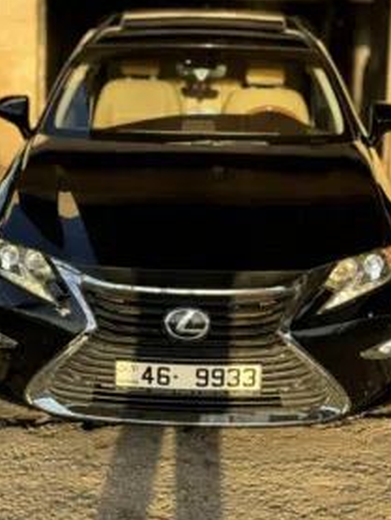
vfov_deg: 28.1
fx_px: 1038
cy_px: 209
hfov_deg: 21.3
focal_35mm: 69
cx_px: 187
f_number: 1.78
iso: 64
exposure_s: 1/527
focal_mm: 6.76
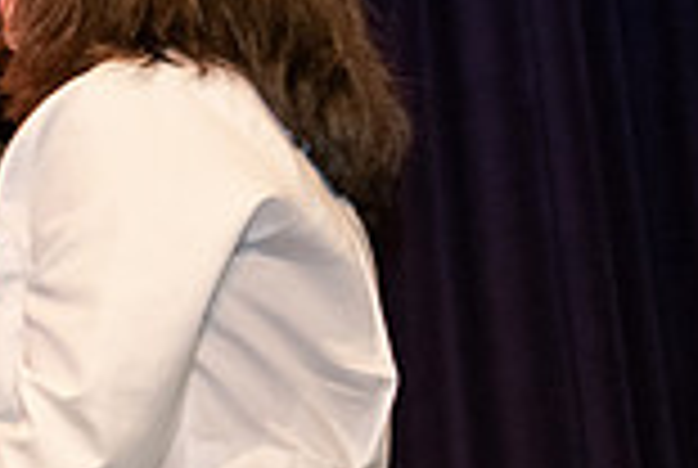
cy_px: 286
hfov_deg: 6.3
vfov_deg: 4.3
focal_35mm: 321
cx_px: -342
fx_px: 6236
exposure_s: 1/200
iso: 3200
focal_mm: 86
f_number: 3.5
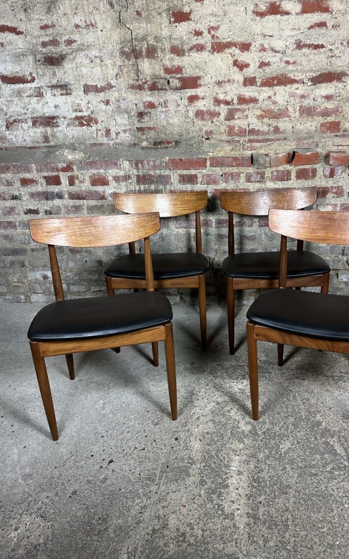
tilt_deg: -22.1
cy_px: 275
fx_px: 396
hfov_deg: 47.3
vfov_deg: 70.4
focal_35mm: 26
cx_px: 210
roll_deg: +2.8
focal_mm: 6.86
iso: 250
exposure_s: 1/50
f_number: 1.78
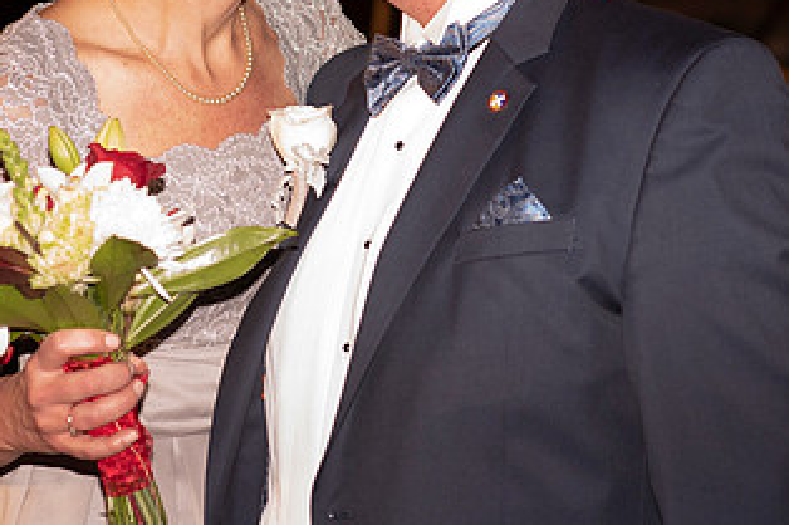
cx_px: 286
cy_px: 46
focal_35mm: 157
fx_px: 3439
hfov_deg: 13.1
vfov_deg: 8.7
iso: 500
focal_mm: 85
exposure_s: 1/160
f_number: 3.5
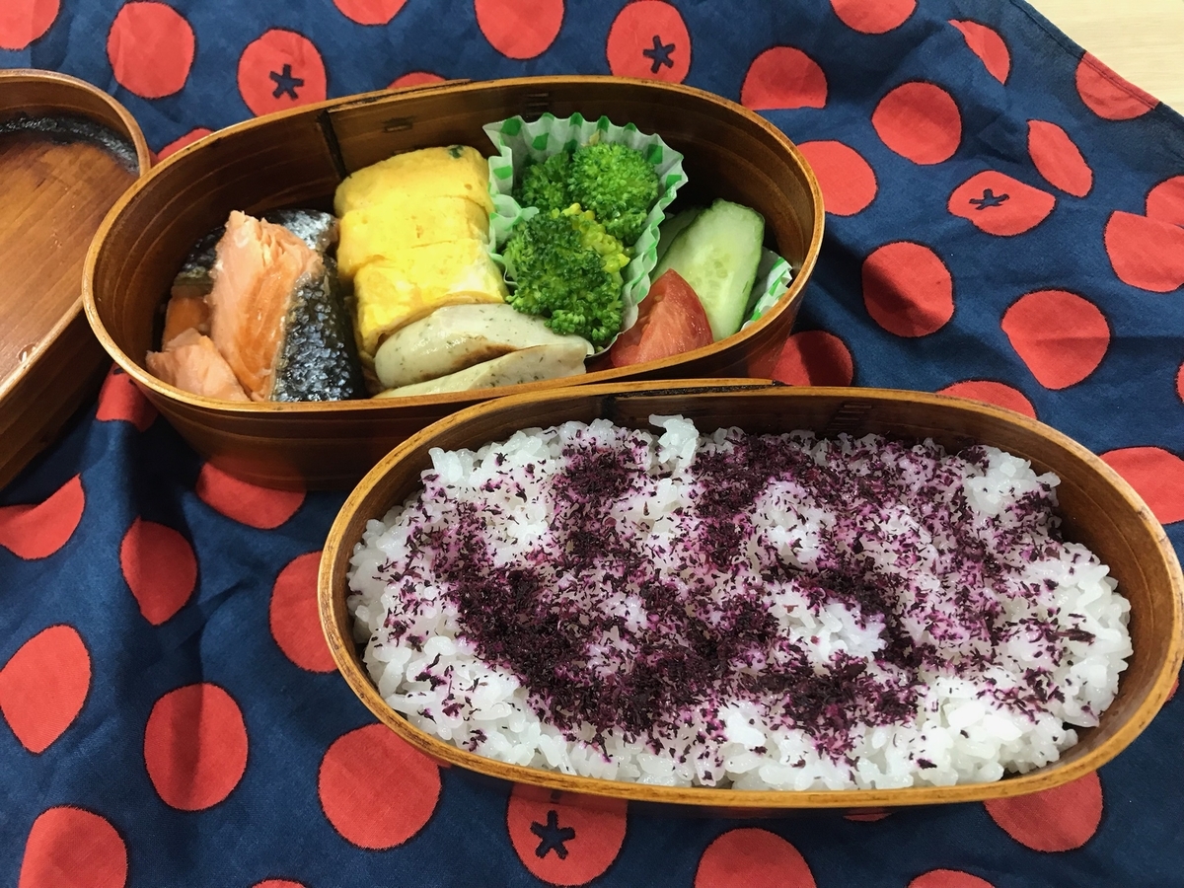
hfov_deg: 63.4
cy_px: 444
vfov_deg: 49.7
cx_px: 592
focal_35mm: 28
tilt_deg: -65.7
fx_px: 958
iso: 40
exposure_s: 1/17
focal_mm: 3.99
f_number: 1.8
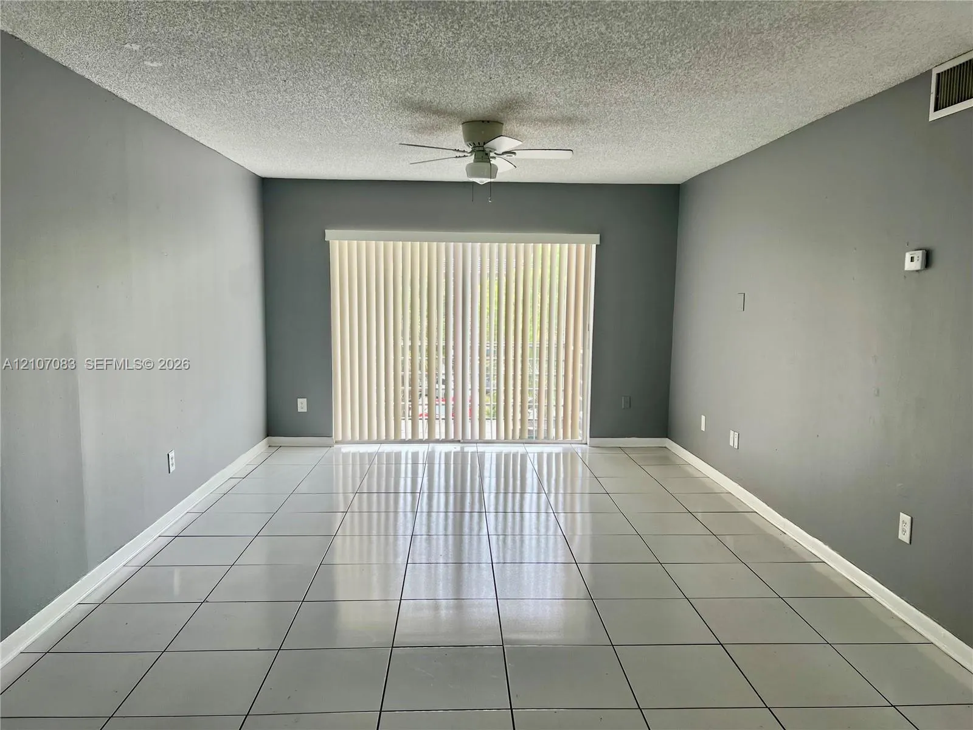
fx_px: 731
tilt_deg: -6.1
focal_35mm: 26
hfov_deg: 67.3
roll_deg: -0.2
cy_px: 365
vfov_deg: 53.1
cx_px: 486
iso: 32
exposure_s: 1/121
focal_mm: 5.7
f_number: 1.5
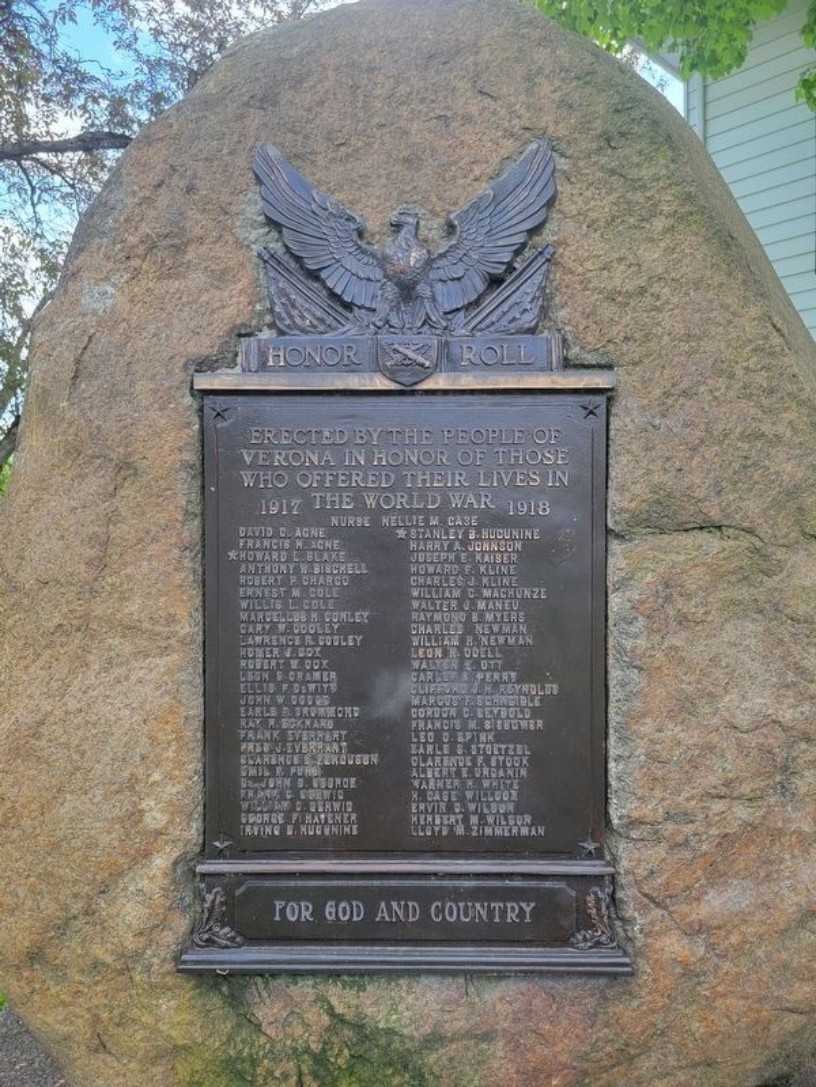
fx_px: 817
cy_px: 544
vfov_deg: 67.3
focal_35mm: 26
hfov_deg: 53.1
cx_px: 408
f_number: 1.8
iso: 40
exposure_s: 1/167
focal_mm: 5.4
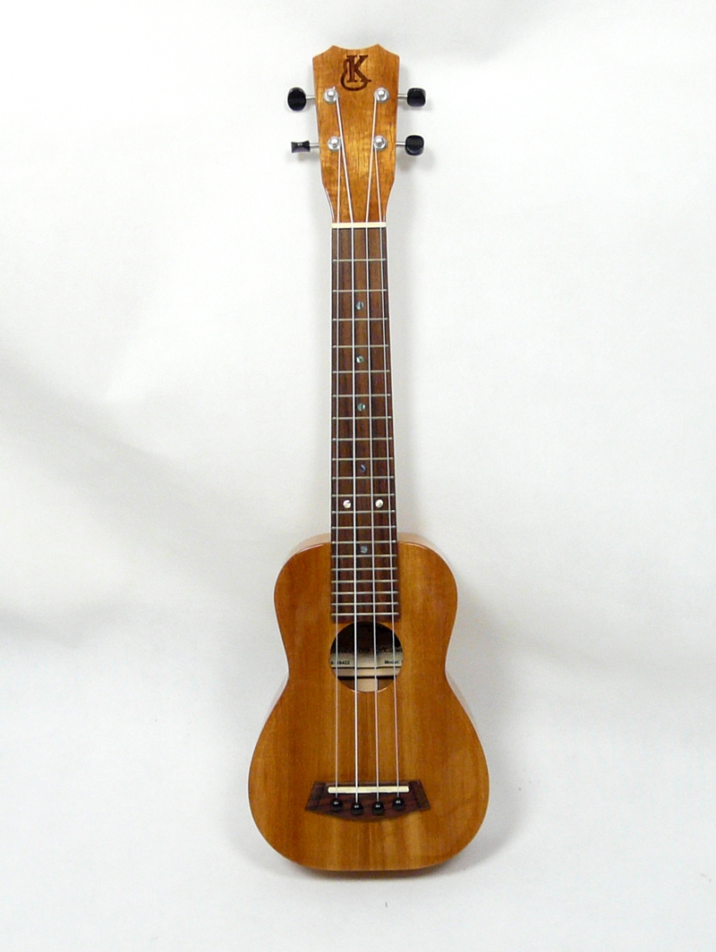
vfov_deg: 58.3
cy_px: 476
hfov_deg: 45.5
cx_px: 358
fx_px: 854
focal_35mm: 31
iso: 200
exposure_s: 1/20
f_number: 2.8
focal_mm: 5
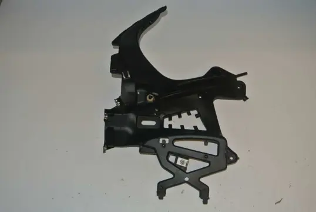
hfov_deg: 49.5
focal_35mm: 39
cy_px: 106
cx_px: 158
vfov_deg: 34.3
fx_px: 343
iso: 200
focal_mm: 14.5
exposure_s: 1/60
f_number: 4
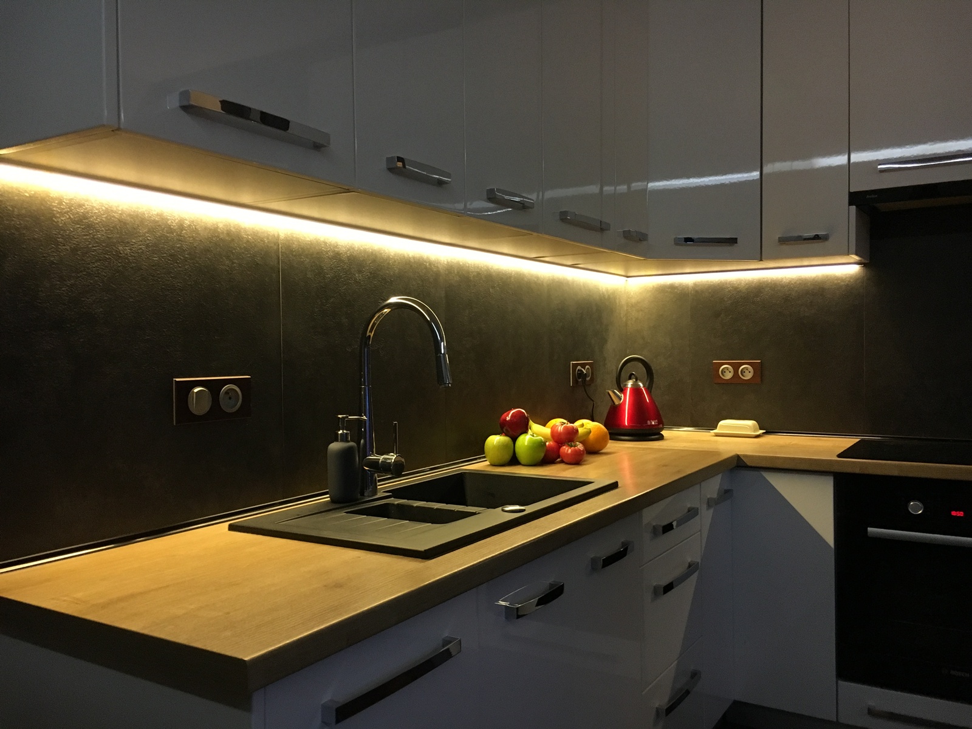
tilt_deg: +0.0
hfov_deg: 61.7
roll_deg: +0.2
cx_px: 486
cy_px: 364
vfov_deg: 48.2
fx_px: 814
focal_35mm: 29
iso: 200
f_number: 2.2
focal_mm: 4.15
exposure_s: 1/25
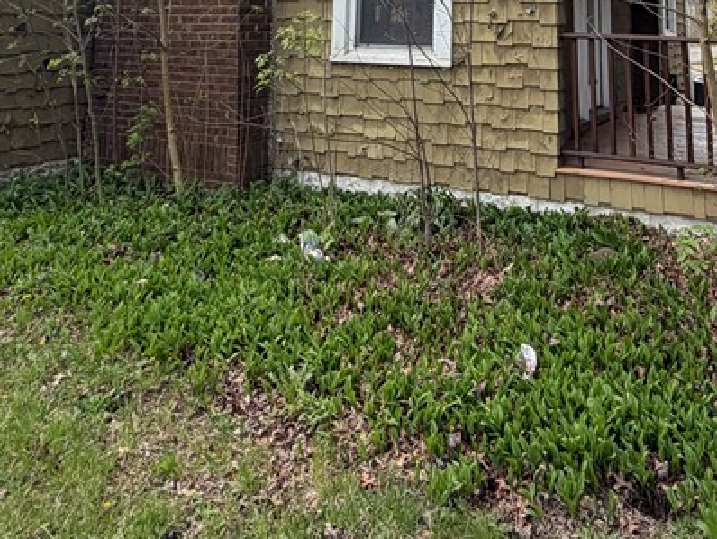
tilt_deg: +8.0
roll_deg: -0.7
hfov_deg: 50.5
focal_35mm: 36
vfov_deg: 32.6
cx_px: 468
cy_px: -110
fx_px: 746
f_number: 2.2
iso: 40
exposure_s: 1/227
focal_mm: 2.22
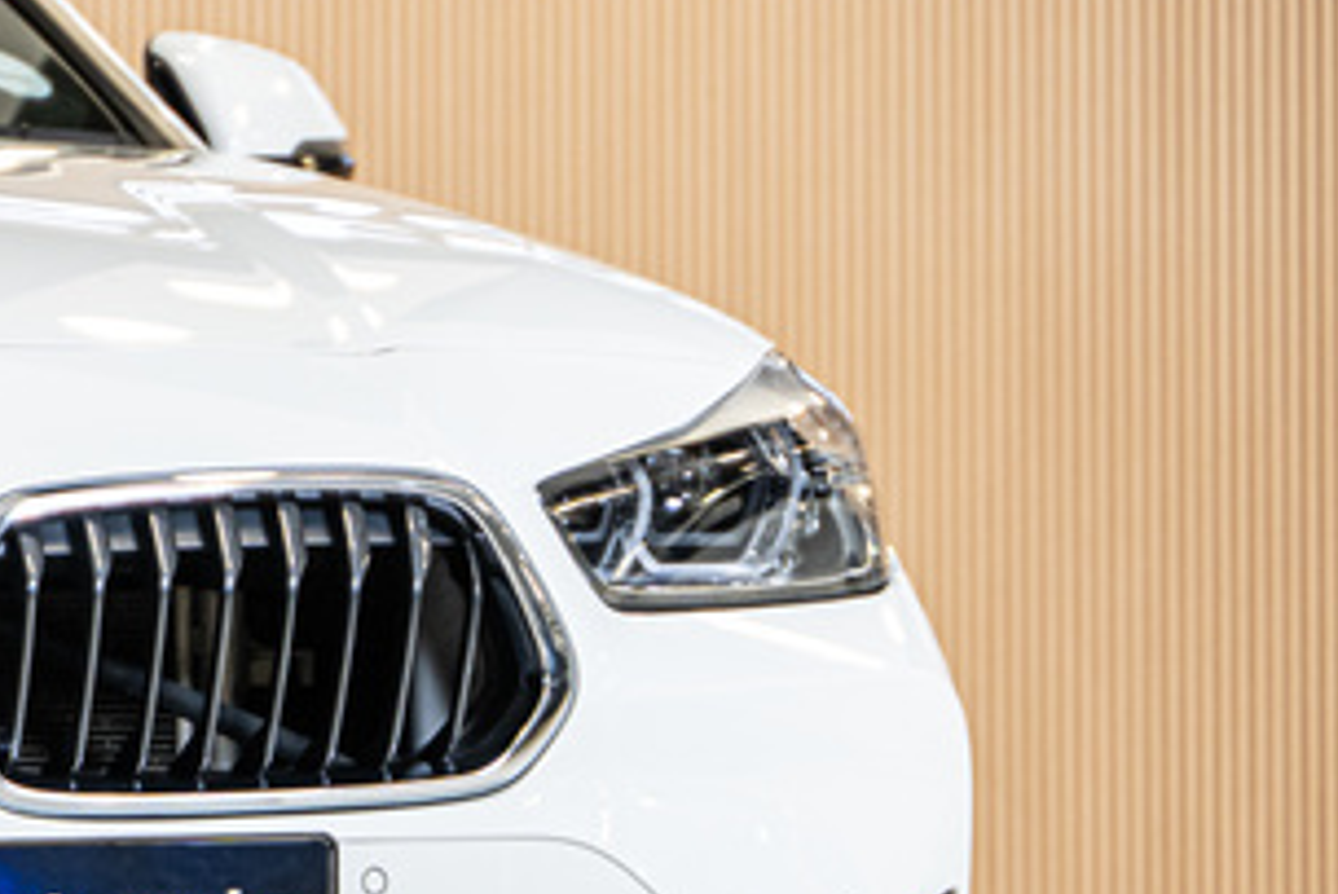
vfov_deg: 5.5
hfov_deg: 8.0
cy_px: 484
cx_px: -614
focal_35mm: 252
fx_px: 9370
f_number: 2.8
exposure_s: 1/160
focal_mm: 75
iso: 640
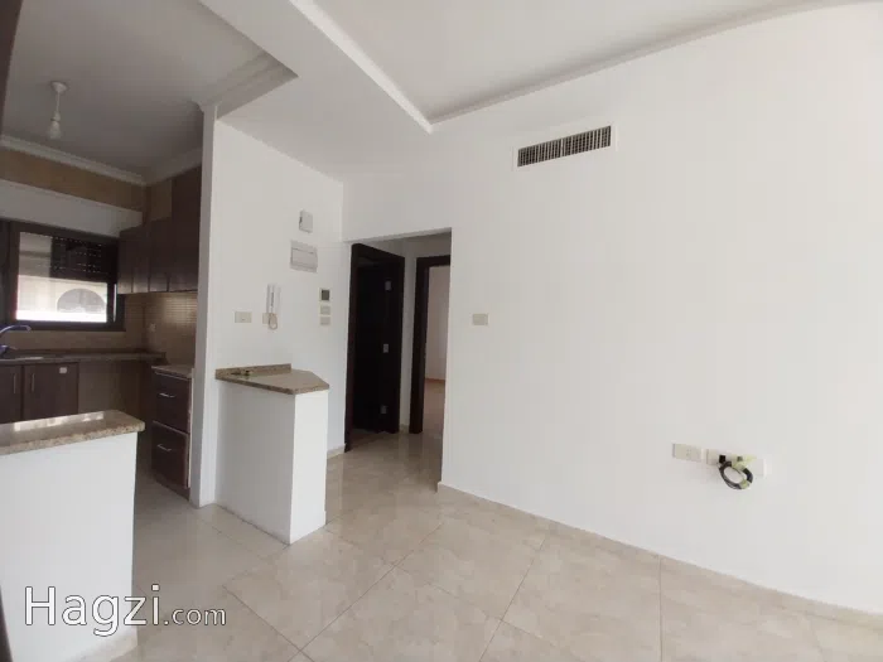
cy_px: 331
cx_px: 442
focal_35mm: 13
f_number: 2.2
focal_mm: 1.3
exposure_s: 1/100
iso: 100
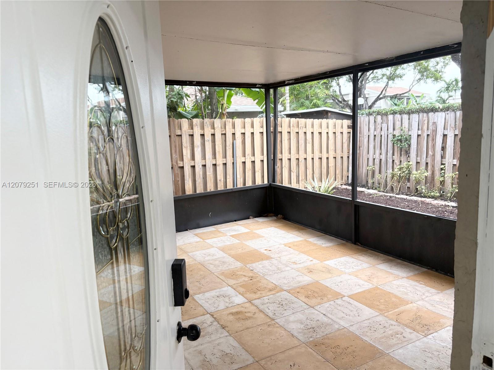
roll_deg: +2.5
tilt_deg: -7.4
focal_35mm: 26
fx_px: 371
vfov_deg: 53.1
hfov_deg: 67.3
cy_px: 185
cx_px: 247
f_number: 1.6
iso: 125
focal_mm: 5.96
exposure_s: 1/122
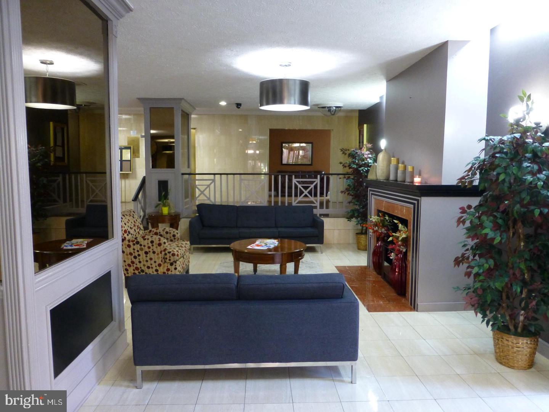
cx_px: 274
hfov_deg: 71.6
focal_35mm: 24
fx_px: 381
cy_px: 206
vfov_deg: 56.8
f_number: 3.3
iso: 400
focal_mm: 4.3
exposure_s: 1/15
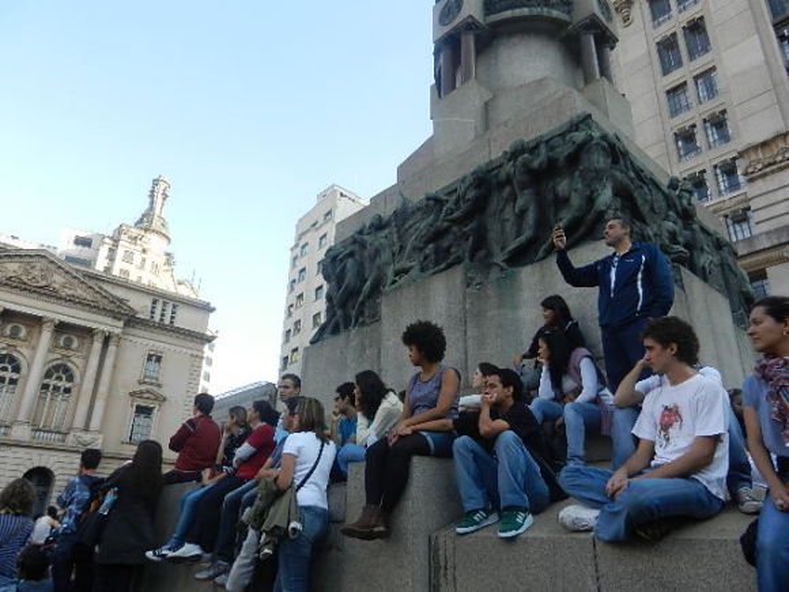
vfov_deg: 54.9
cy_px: 296
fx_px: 570
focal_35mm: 25
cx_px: 394
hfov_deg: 69.4
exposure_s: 1/320
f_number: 3.5
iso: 160
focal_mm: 4.5
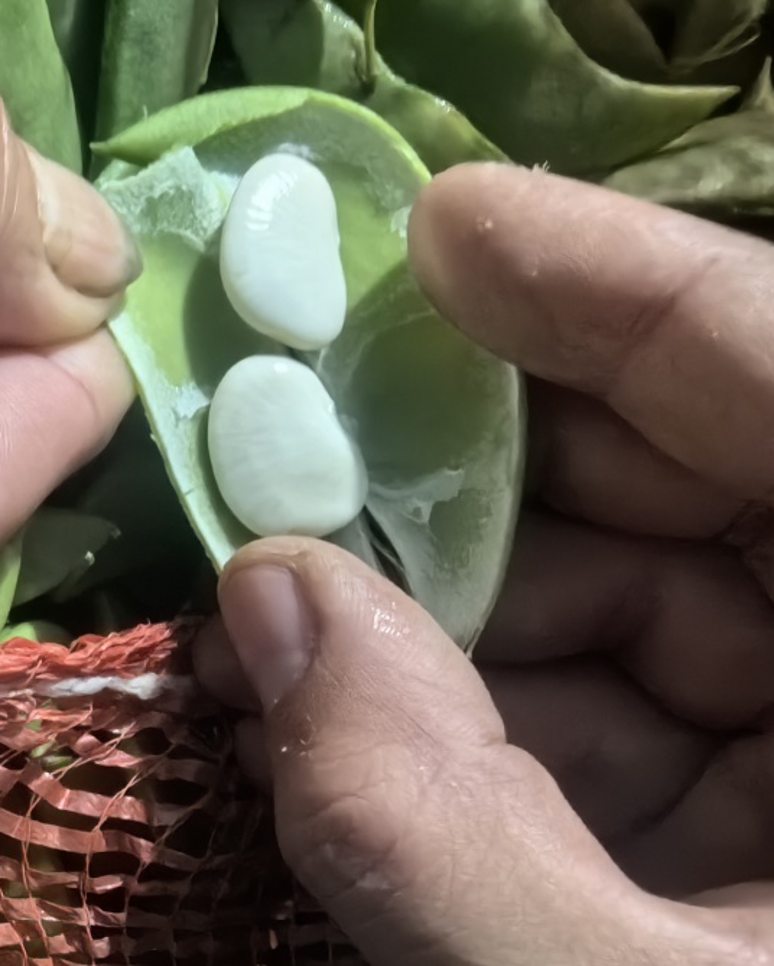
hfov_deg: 35.6
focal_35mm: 42
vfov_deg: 42.2
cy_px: 223
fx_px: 1202
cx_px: 326
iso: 1000
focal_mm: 1.95
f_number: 2.2
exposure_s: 1/25
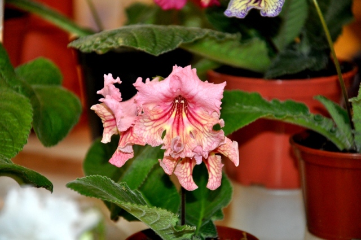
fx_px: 1577
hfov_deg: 13.1
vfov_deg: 8.7
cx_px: 180
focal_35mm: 158
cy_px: 120
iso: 800
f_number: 5.6
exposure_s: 1/60
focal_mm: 105
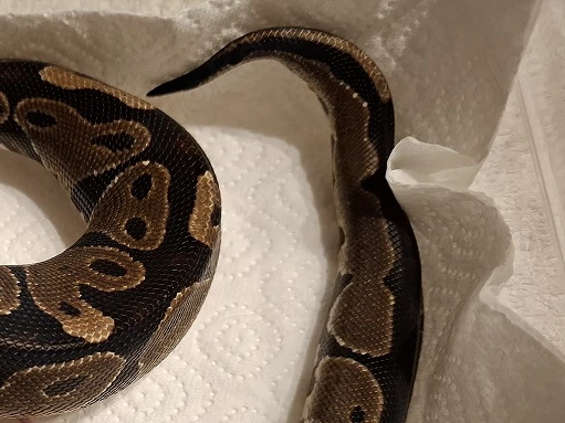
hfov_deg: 38.3
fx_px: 734
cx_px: 27
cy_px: 362
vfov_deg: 31.0
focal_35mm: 45
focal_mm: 5.54
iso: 400
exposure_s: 1/24
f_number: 1.8
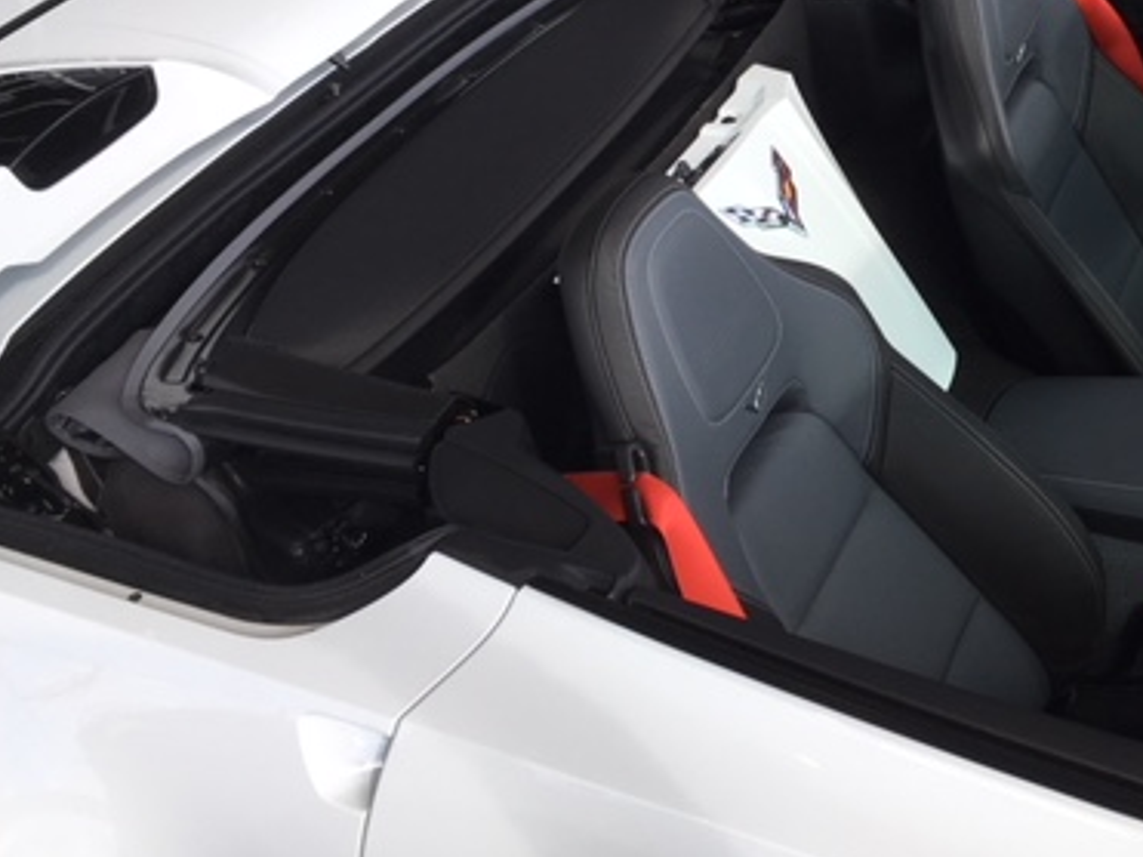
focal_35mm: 50
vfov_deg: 28.7
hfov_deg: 37.1
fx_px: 1650
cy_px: 228
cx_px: 881
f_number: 2.2
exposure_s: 1/519
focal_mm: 4.15
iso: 25
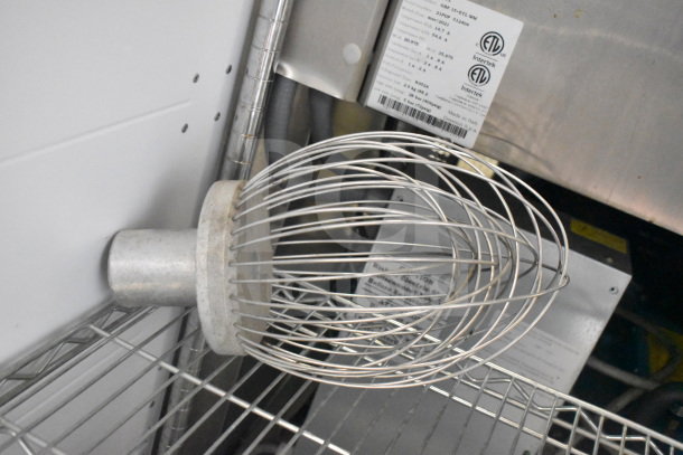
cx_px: 342
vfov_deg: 31.9
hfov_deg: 46.4
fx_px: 797
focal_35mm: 42
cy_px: 228
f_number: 4.2
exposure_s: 1/50
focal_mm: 28
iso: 14400
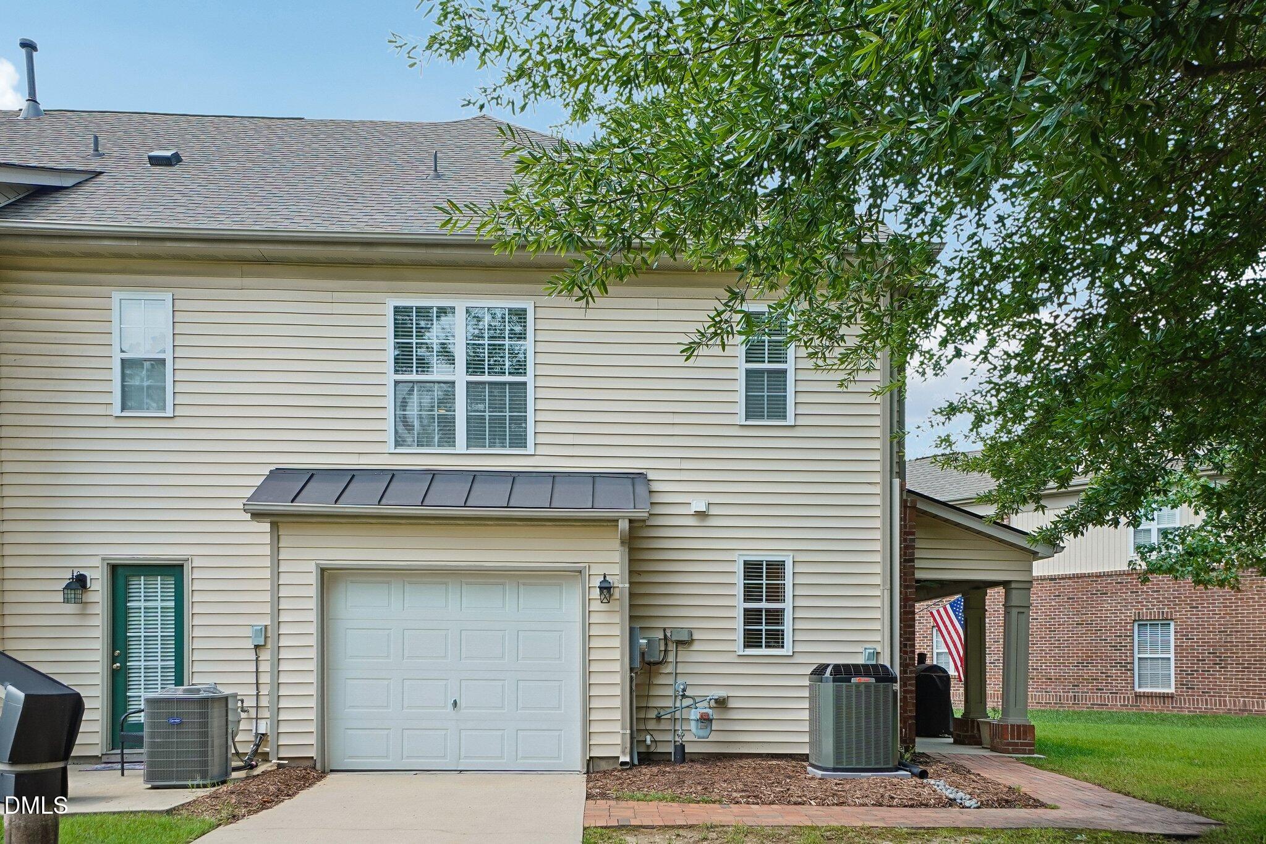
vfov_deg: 47.9
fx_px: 949
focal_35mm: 27
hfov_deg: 67.4
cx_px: 633
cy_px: 422
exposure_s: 1/200
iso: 400
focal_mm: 18
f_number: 8
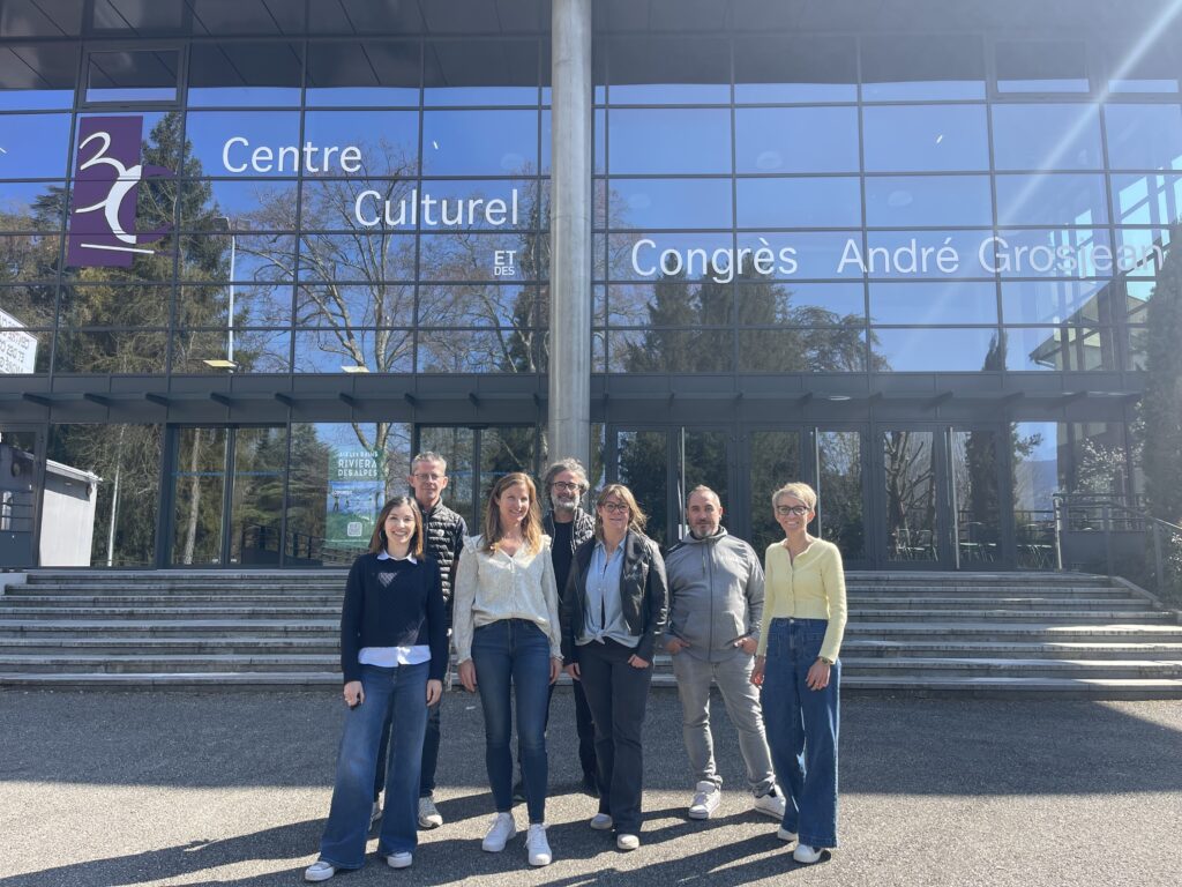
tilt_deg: +6.7
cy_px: 444
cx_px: 591
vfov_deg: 54.9
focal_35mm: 25
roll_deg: -1.2
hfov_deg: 69.4
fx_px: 854
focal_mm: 5.1
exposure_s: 1/824
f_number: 1.6
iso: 32
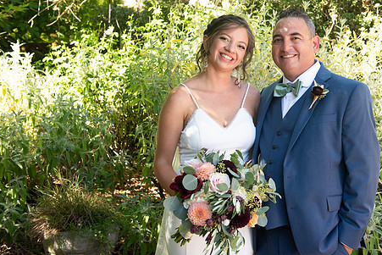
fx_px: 573
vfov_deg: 25.1
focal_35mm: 54
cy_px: 109
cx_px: 235
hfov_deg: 36.7
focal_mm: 42
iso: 640
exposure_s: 1/400
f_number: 4.5
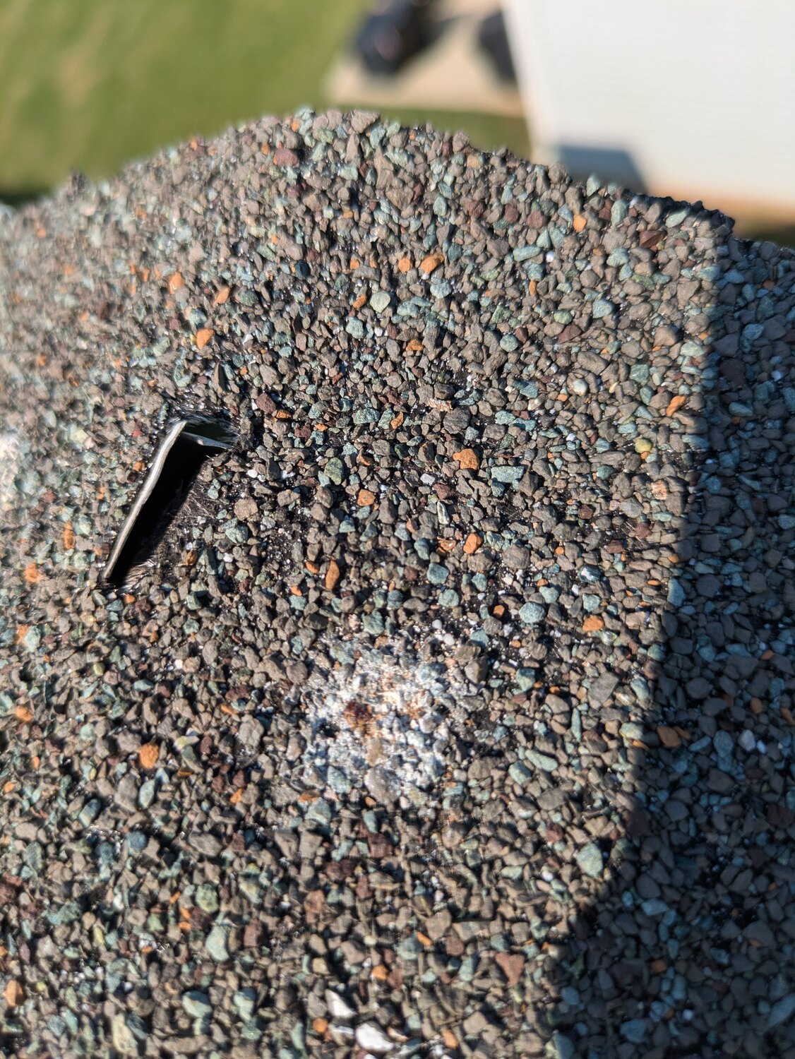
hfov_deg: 54.9
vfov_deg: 69.4
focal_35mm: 25
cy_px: 530
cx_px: 398
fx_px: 765
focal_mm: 5.43
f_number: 1.89
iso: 49
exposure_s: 1/1420
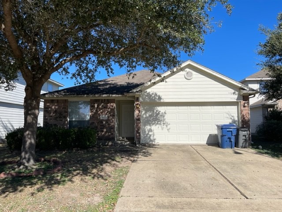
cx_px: 141
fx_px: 204
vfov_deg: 54.9
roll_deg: +0.9
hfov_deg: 69.4
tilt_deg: +4.9
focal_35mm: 25
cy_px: 106
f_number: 1.6
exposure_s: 1/4902
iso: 32
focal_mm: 5.1
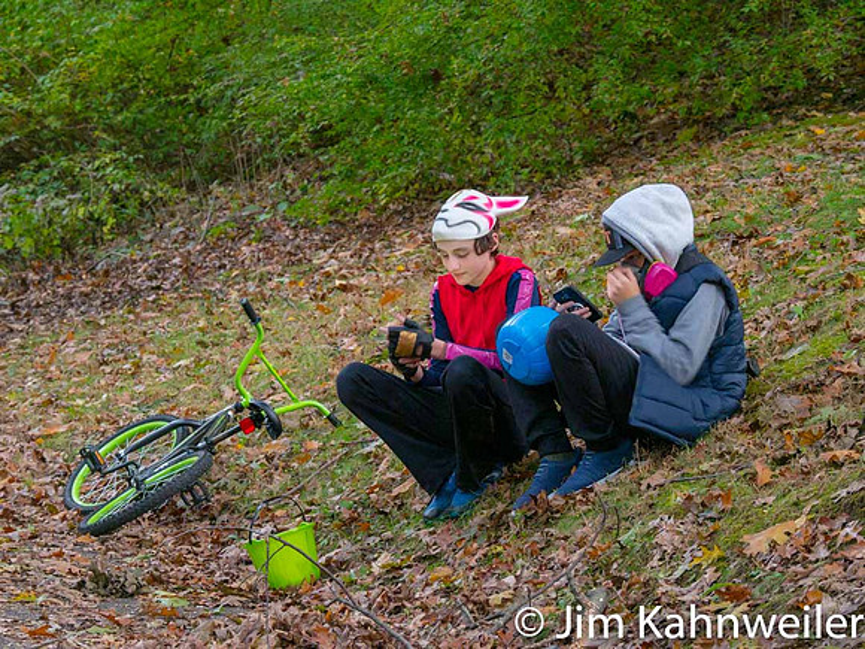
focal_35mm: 200
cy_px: 324
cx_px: 432
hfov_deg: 9.9
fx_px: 4998
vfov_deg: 7.4
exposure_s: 1/10
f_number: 6.3
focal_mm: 100
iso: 5000
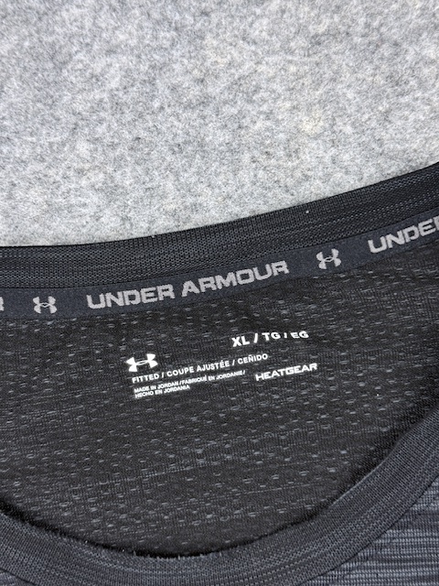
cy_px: 293
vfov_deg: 39.7
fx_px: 812
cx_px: 220
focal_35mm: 48
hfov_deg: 30.3
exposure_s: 1/50
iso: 80
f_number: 1.78
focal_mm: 6.76
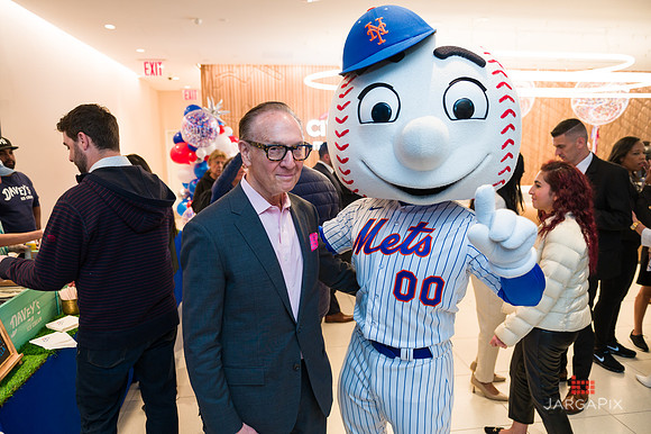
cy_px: 217
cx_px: 326
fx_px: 434
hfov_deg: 73.8
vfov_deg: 53.1
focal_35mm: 24
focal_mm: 24
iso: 400
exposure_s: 1/200
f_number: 4
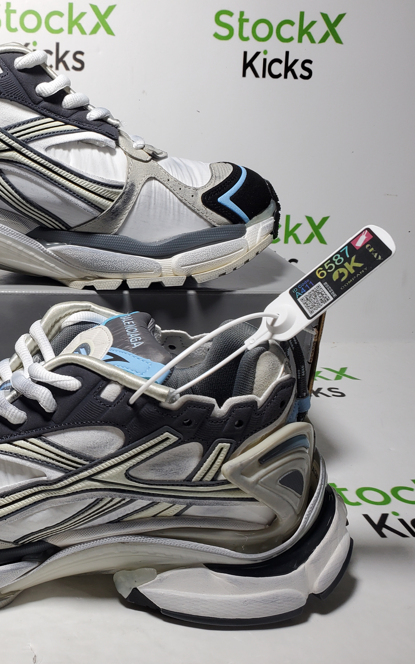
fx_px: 670
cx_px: 57
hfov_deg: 33.0
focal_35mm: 37
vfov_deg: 52.7
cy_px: 333
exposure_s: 1/192
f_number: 2.4
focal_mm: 4.3
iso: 50
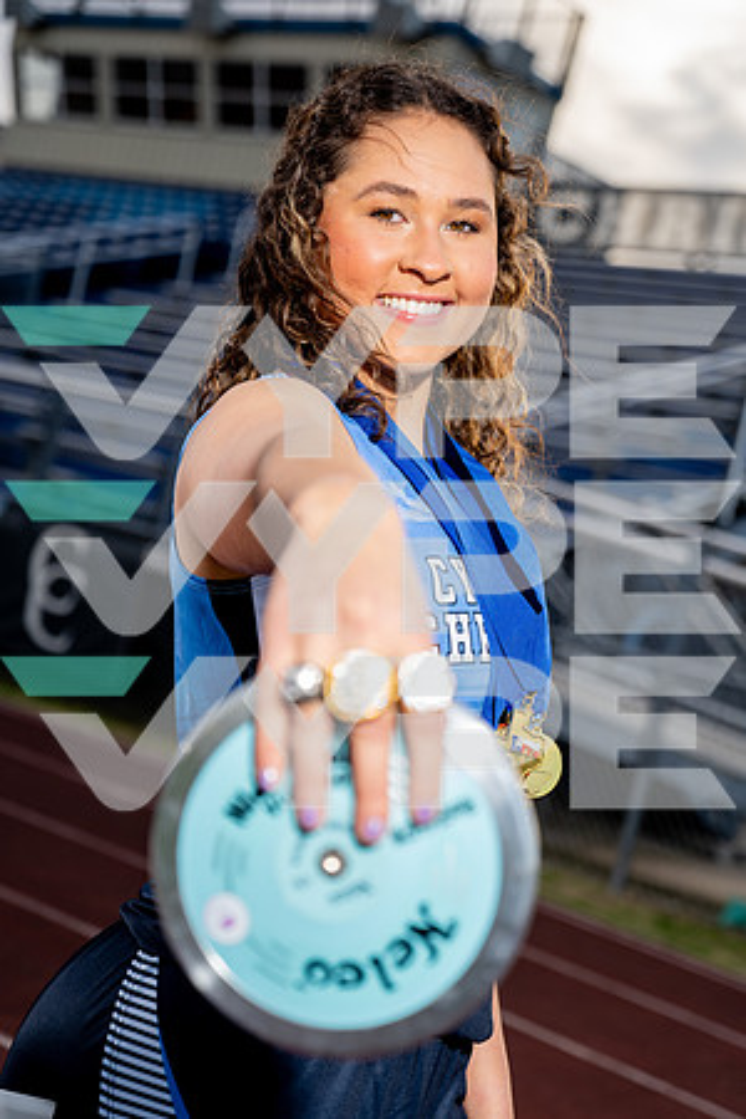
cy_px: 560
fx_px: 2145
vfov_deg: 29.2
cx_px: 373
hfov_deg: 19.7
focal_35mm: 69
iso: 100
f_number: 4
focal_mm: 69
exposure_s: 1/250
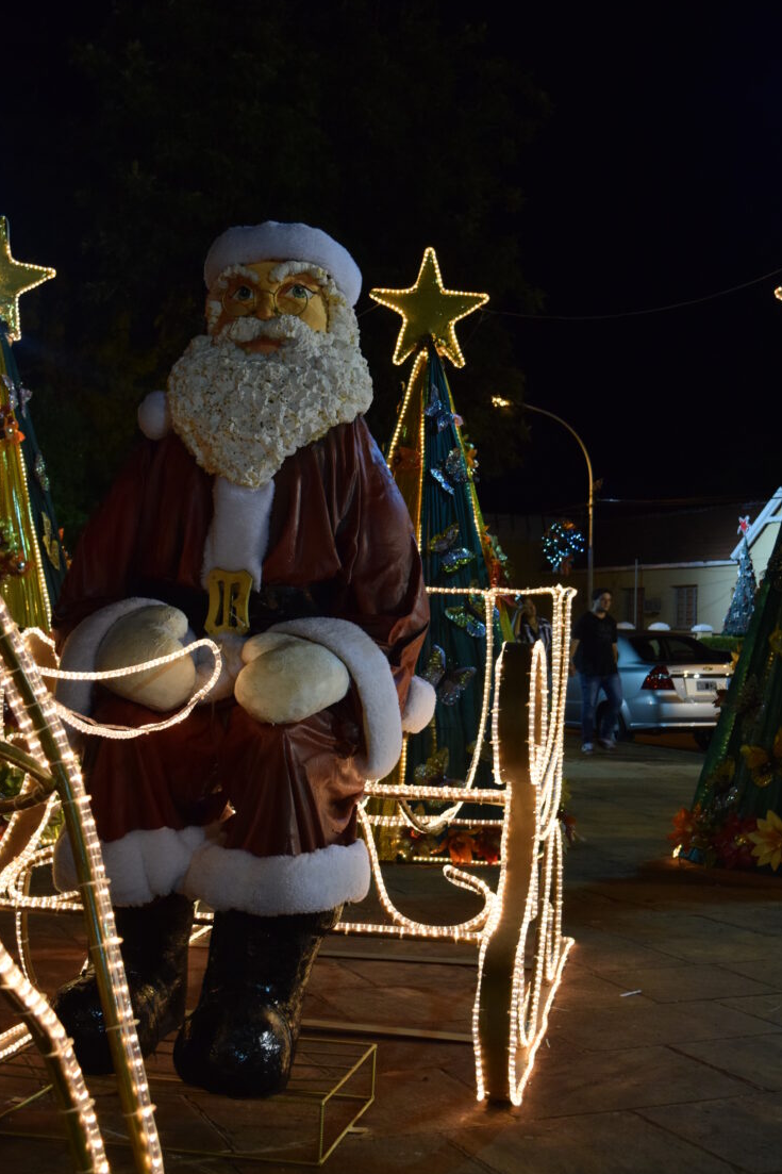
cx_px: 405
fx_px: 1532
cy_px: 588
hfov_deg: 28.6
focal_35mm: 47
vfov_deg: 41.9
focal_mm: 30
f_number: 6.3
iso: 1600
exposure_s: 1/30
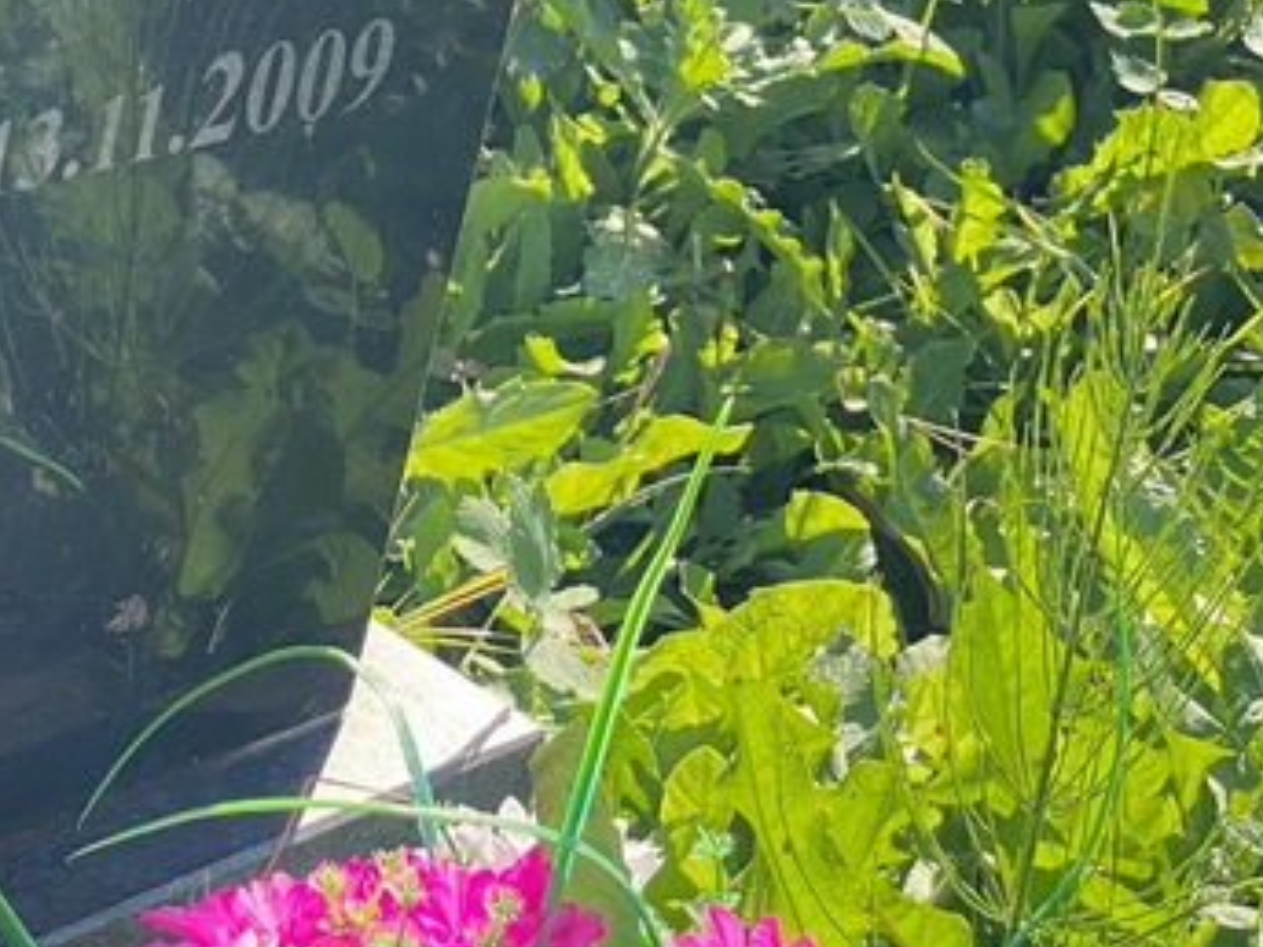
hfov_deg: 16.2
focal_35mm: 121
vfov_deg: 12.1
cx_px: 228
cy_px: 22
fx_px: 4415
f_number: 2
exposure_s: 1/516
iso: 20
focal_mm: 6
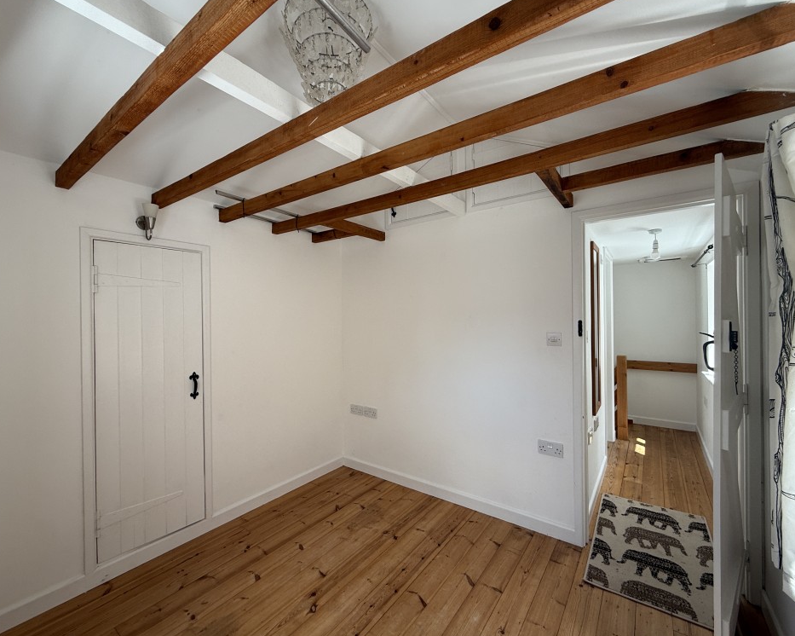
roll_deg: +0.2
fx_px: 353
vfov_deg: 84.0
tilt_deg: +0.5
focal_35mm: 15
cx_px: 396
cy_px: 317
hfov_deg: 96.8
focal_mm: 2.22
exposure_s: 1/114
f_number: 2.2
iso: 50
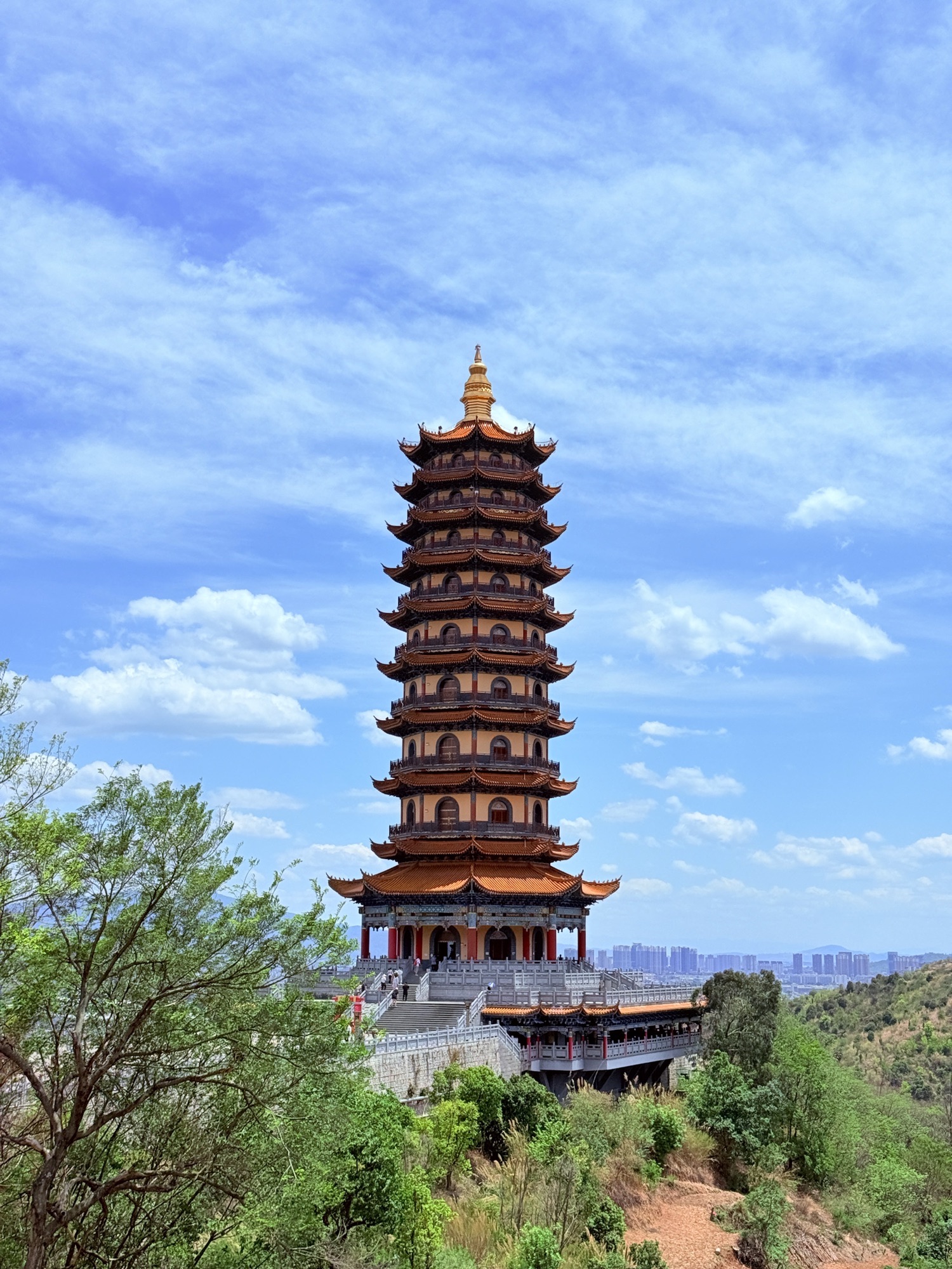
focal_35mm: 48
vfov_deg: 39.7
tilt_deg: +9.3
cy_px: 634
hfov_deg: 30.3
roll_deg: -1.1
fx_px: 1760
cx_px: 476
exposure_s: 1/11364
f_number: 1.78
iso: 64
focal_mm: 6.76
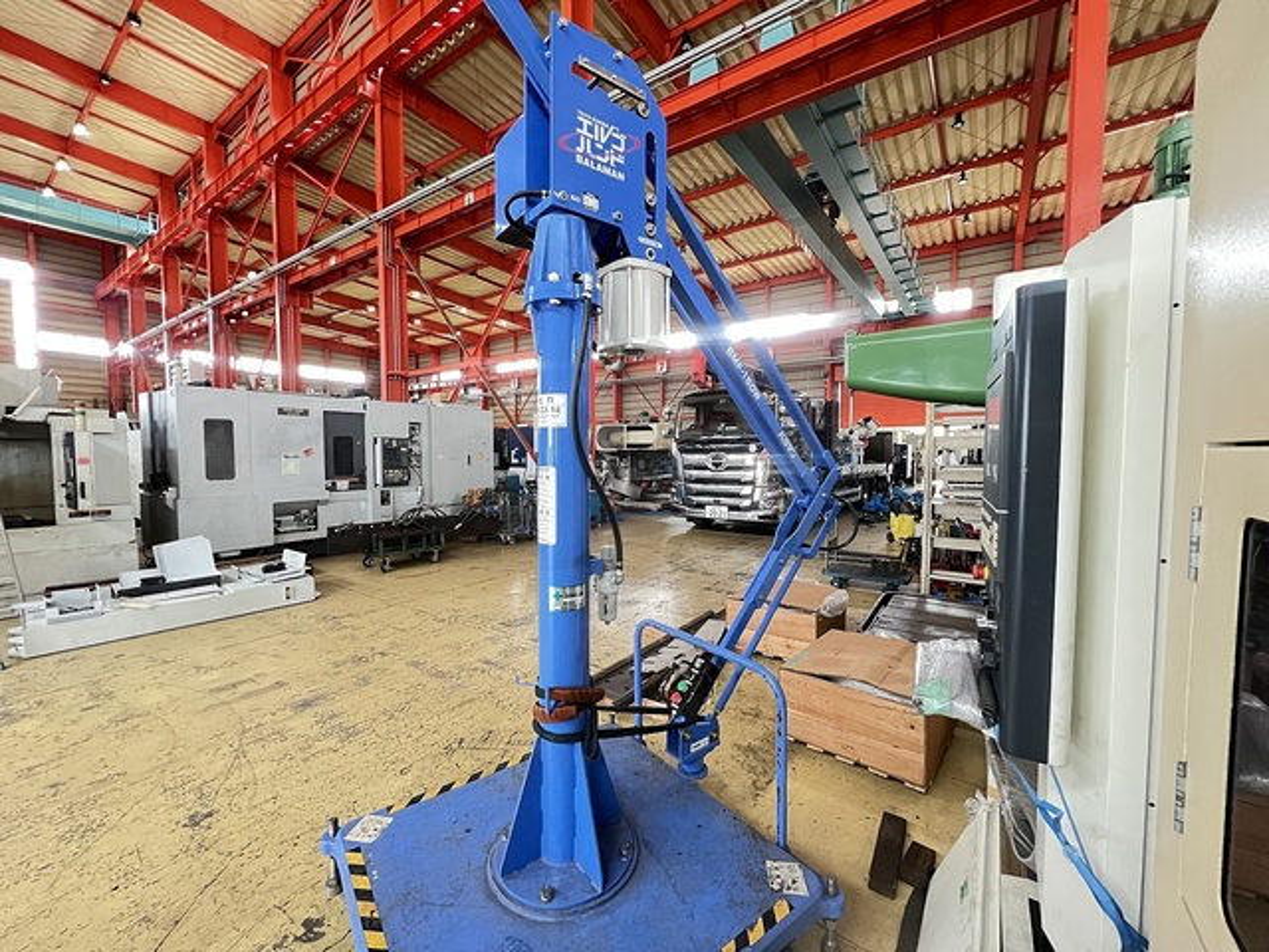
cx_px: 634
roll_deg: +0.1
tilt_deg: -2.8
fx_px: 477
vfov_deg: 89.9
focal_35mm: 13
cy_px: 476
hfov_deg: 106.2
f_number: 1.8
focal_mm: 1.57
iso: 800
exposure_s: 1/60
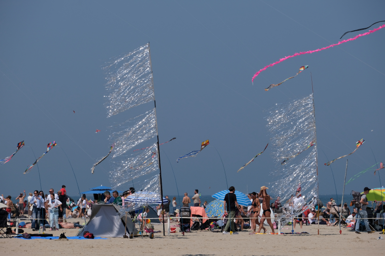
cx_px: 192
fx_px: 2384
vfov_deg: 6.2
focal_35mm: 223
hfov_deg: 9.2
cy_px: 128
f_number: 7.1
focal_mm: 148.5
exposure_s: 1/1000
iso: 160
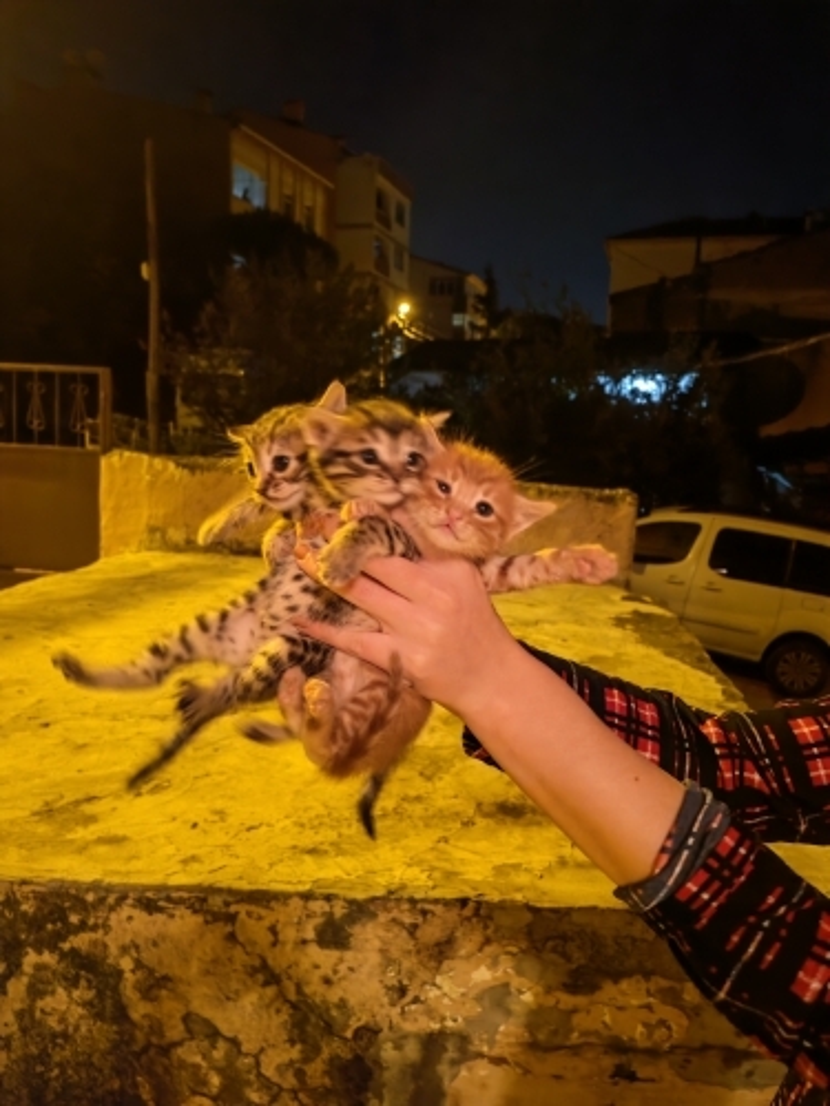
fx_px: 863
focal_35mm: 27
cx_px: 415
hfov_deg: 51.4
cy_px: 553
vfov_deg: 65.3
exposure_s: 1/17
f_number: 1.9
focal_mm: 6.12
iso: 8000
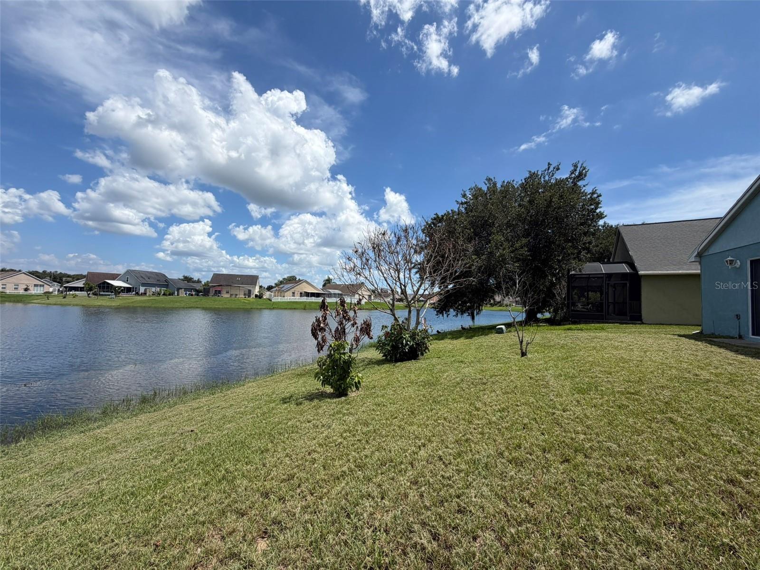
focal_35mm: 14
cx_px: 380
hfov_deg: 102.1
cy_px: 285
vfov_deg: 85.7
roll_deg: -1.4
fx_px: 307
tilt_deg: +3.3
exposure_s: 1/1167
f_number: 2.2
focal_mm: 2.22
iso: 20
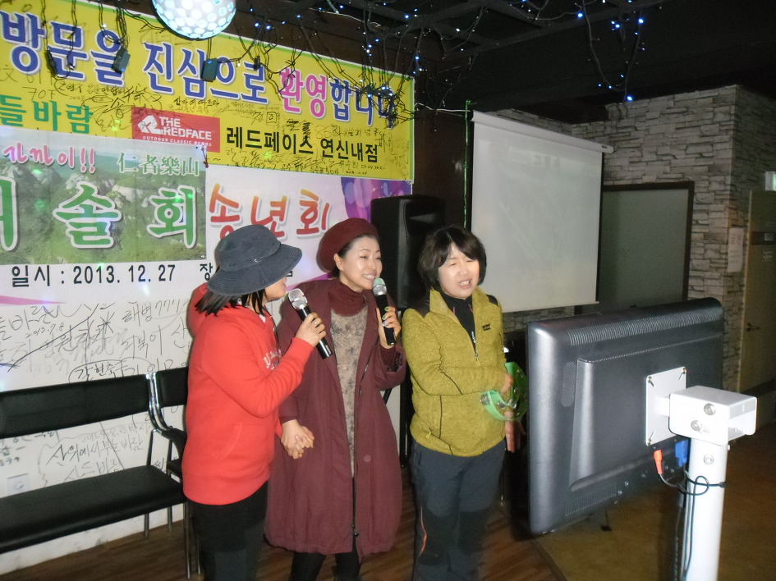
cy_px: 290
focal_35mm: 27
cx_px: 388
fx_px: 605
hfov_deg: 65.3
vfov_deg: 51.3
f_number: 3.5
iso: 400
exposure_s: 1/45
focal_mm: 4.9
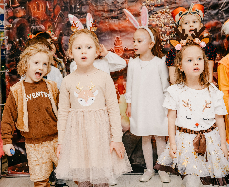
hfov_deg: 29.9
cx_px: 91
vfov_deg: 24.7
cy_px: 84
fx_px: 427
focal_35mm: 63
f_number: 4.5
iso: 320
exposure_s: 1/160
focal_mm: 50
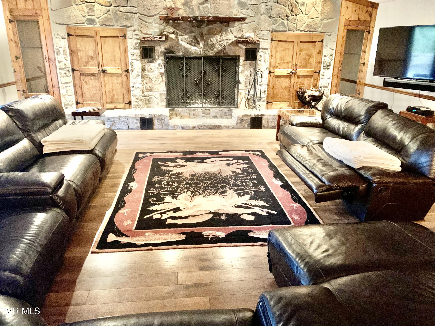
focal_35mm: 26
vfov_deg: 53.1
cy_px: 163
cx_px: 218
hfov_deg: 67.3
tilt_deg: -19.1
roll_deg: -1.0
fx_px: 327
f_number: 1.8
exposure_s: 1/24
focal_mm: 4.25
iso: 800
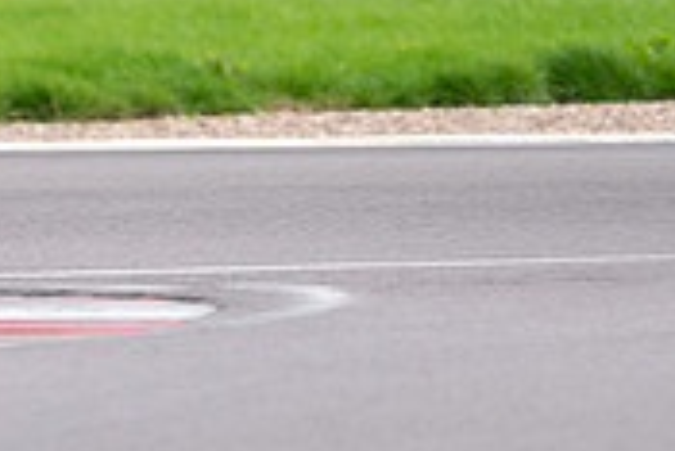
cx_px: -565
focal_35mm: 2345
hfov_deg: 0.9
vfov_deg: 0.6
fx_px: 44004
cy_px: 168
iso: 160
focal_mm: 600
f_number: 4.5
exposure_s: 1/500
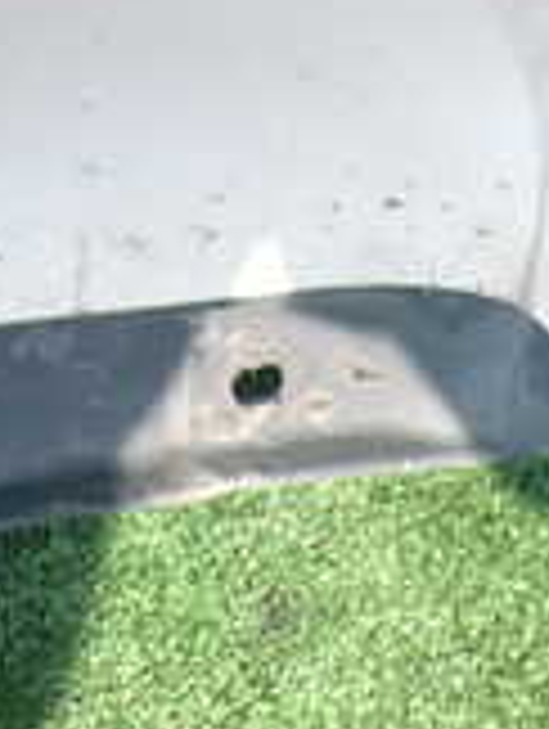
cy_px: -22
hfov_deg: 12.1
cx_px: -477
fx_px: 2341
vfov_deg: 17.2
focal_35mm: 111
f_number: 3.2
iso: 100
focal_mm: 5.4
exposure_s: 1/320
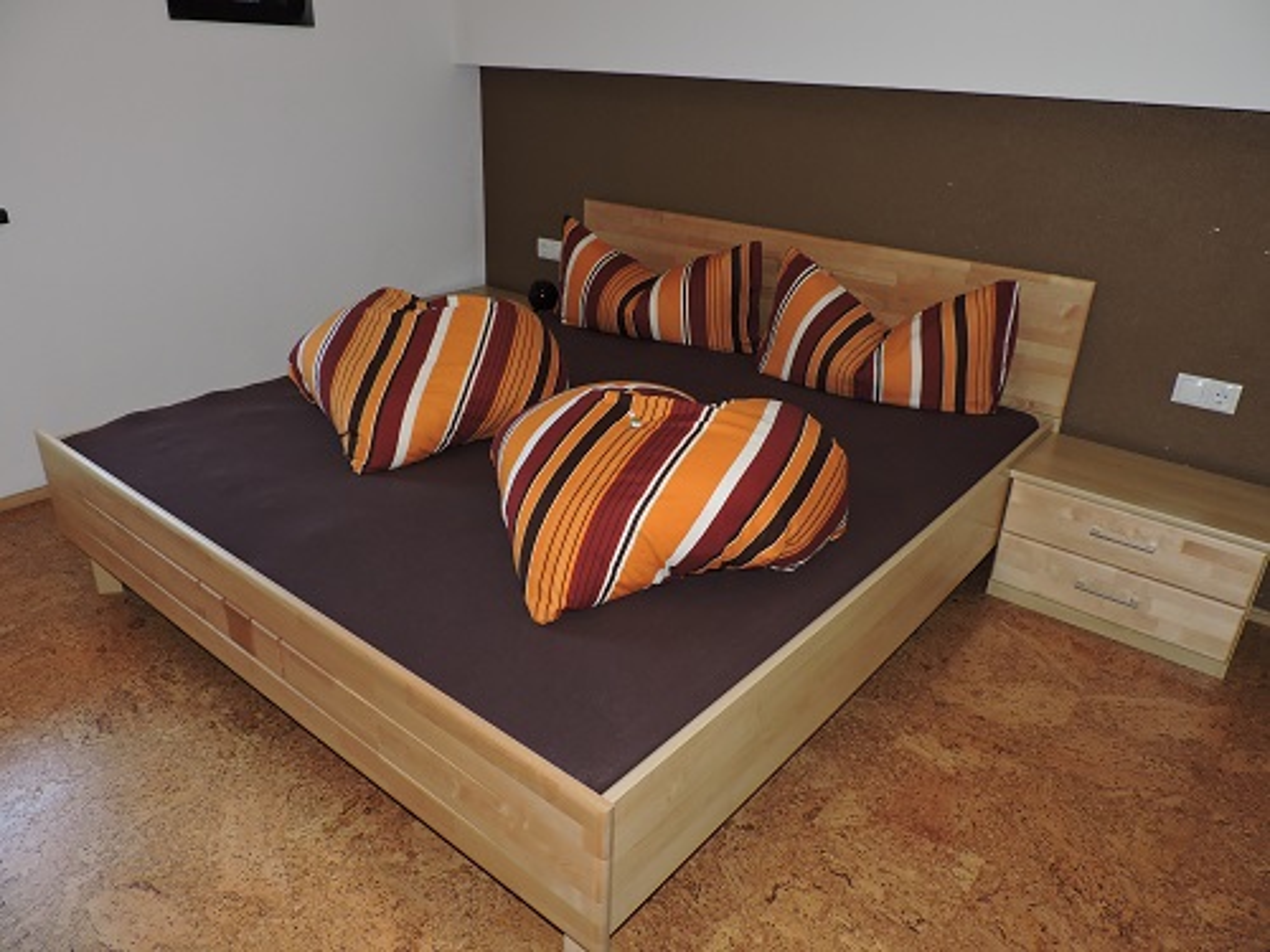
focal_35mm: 24
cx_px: 635
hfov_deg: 71.6
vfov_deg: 56.8
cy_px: 476
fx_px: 881
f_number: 3
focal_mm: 4.3
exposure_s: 1/30
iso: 200
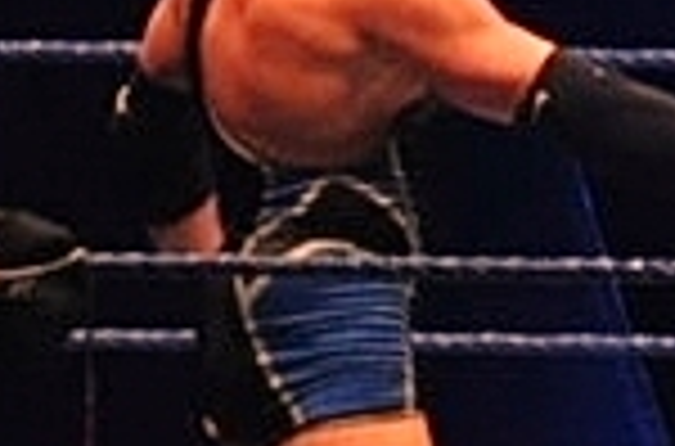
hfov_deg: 2.5
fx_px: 15694
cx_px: 1408
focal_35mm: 840
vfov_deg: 1.6
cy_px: 318
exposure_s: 1/320
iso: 1600
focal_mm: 105
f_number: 5.6
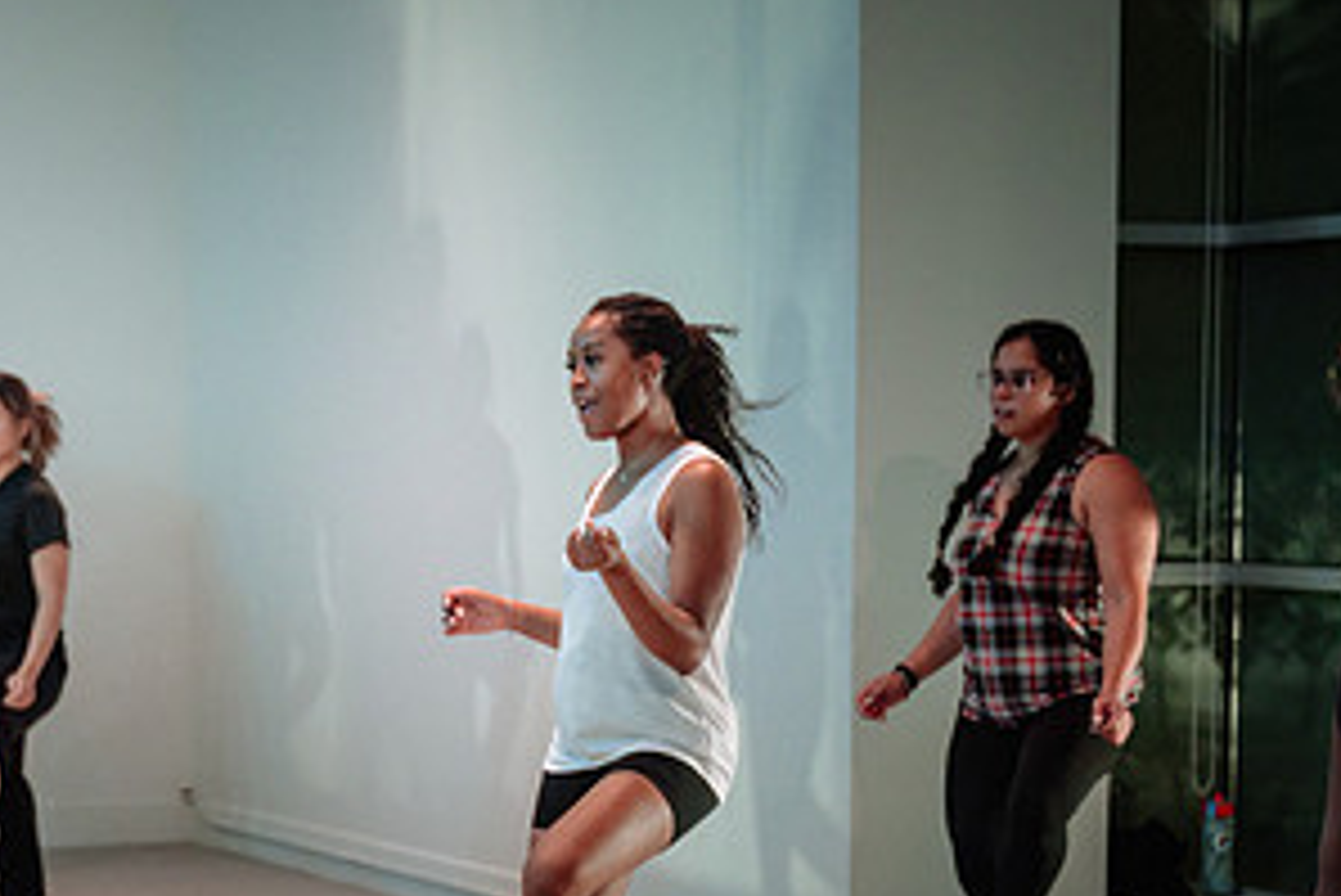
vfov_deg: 13.8
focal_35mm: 98
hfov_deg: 20.3
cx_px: 93
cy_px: 845
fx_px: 3652
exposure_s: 1/100
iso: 1600
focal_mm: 44
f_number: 2.8
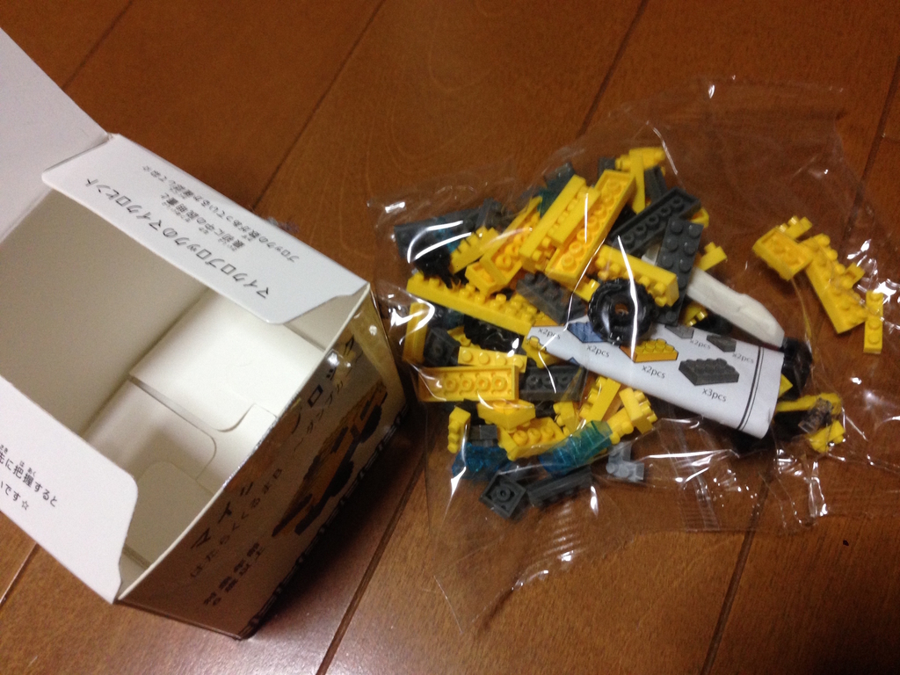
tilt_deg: -66.3
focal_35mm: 33
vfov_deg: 42.9
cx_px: 450
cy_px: 338
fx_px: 858
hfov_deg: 55.4
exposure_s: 1/20
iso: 200
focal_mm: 4.12
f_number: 2.4
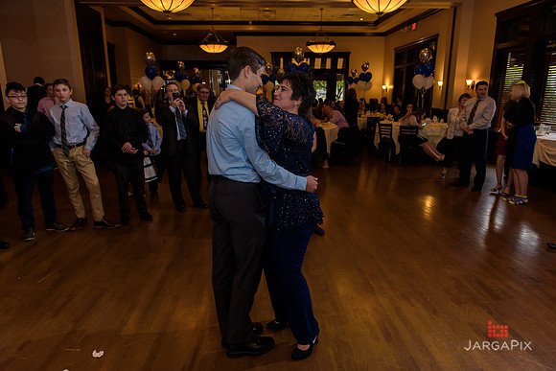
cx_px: 278
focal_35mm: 24
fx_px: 371
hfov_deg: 73.7
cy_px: 186
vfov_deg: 53.2
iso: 1250
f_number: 3.2
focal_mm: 24
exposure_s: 1/125
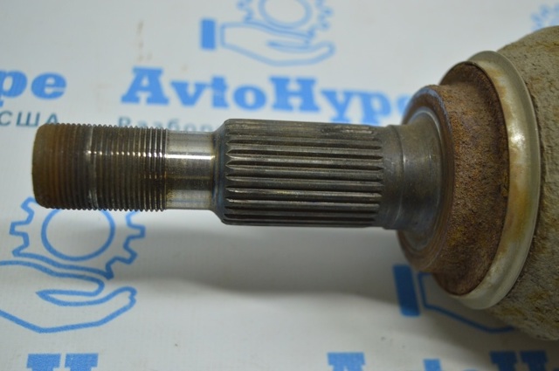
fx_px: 698
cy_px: 186
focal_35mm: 45
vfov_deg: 29.8
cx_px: 280
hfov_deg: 43.7
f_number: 4.2
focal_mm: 30
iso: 400
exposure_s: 1/80
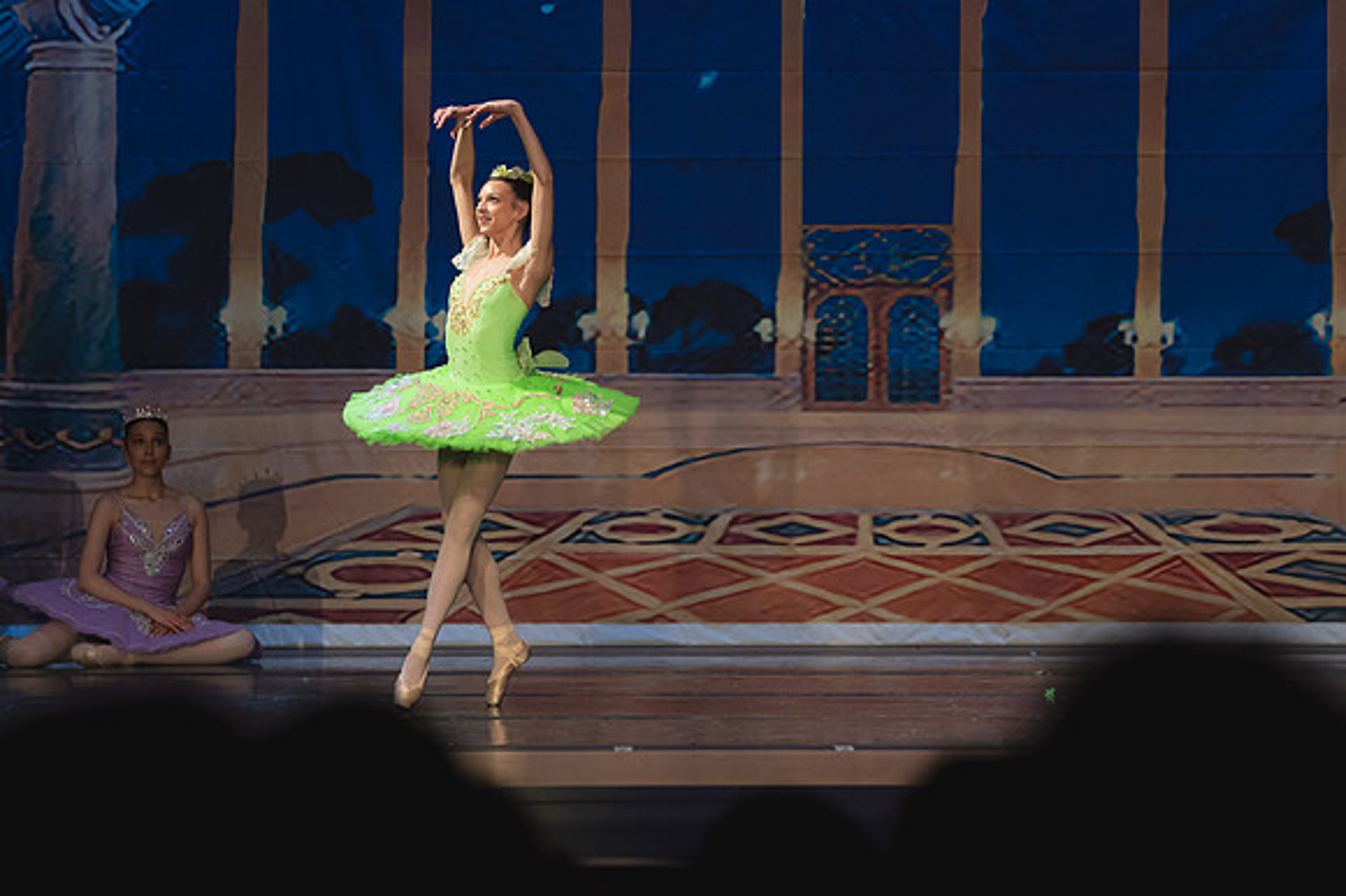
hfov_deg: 8.6
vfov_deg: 5.7
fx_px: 8967
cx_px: 673
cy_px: 448
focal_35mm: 240
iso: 1250
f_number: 4
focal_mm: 155
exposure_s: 1/320
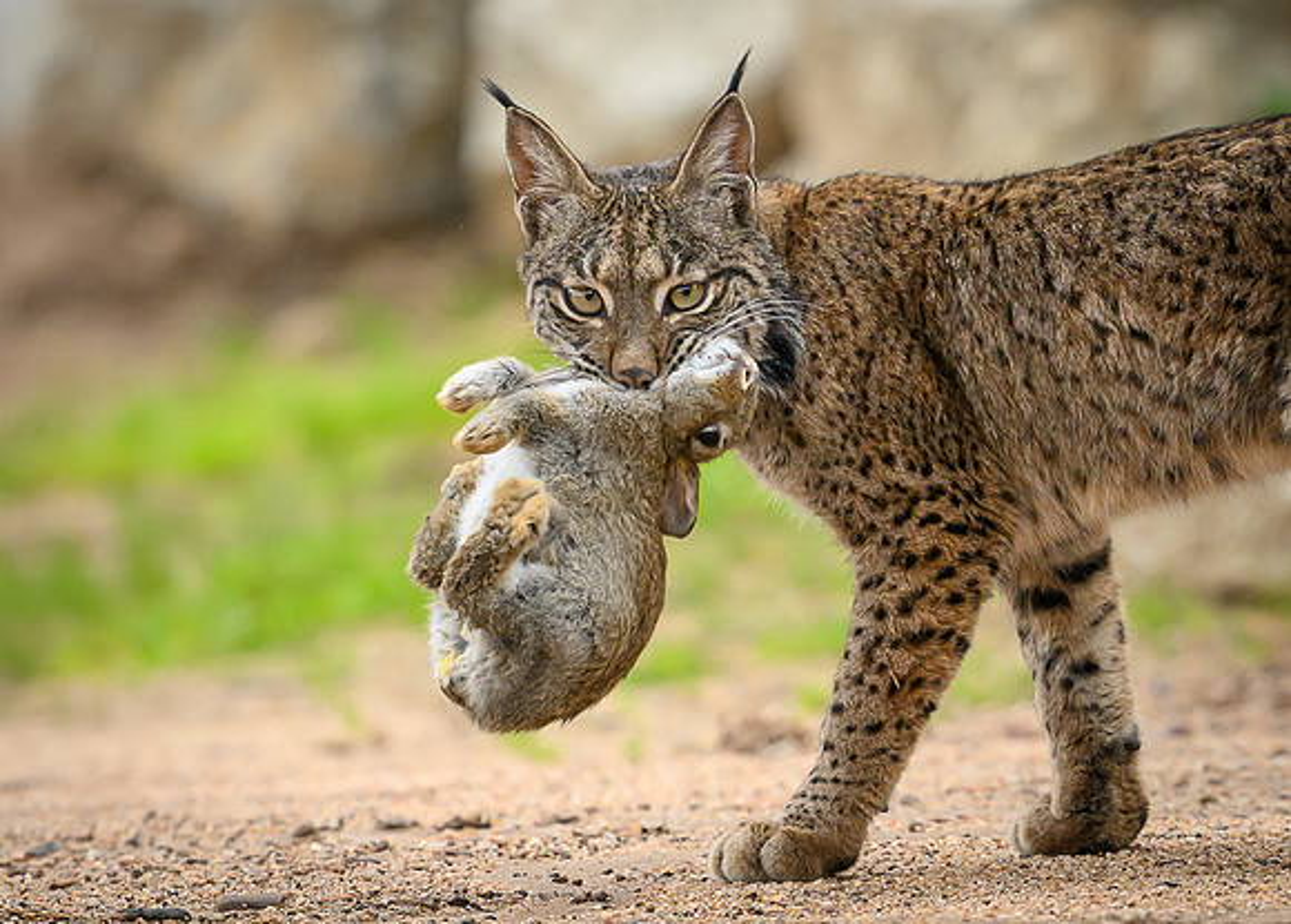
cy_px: 410
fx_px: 36692
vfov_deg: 1.4
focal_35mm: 1000
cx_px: 751
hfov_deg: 2.0
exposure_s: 1/2000
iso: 1000
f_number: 4
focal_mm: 400
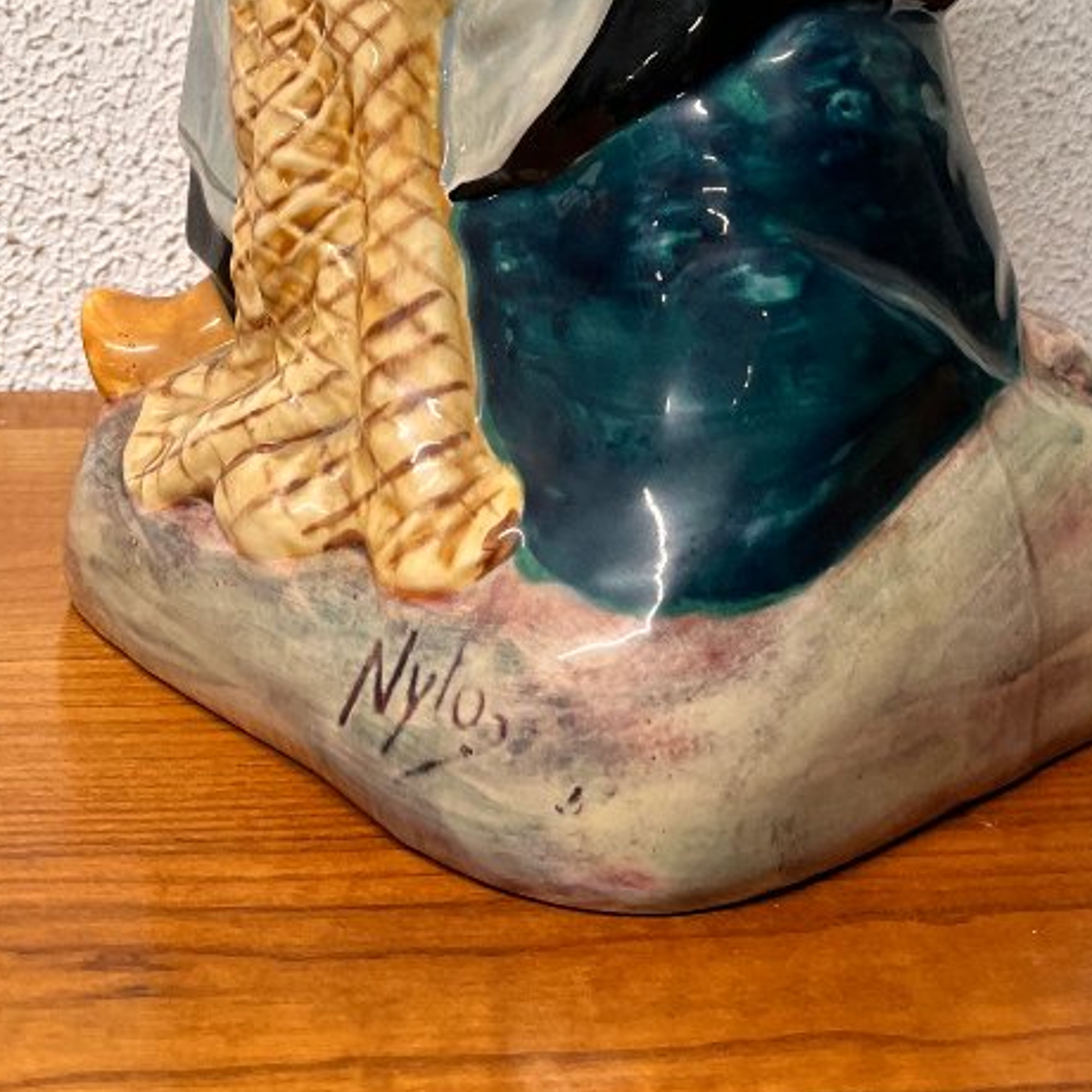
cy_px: -268
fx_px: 2141
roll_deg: -1.6
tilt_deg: +0.5
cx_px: 696
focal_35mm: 60
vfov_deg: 25.3
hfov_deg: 28.5
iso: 100
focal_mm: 5.1
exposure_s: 1/100
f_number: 1.6
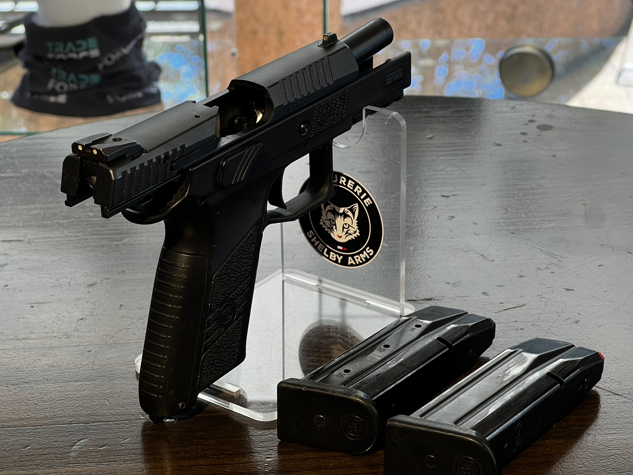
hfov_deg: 25.3
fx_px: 1408
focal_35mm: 77
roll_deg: +1.0
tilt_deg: -24.6
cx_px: 316
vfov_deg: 19.1
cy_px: 238
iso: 64
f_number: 2.8
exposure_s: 1/100
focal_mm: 9
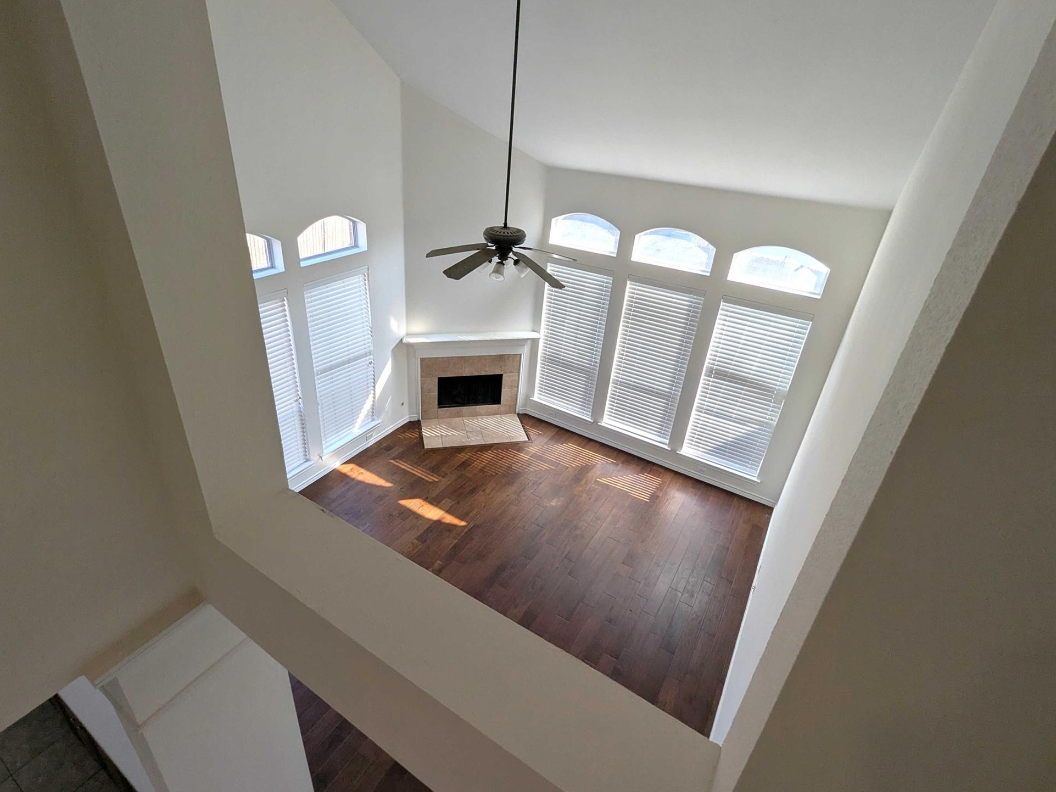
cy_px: 378
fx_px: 519
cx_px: 497
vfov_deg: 74.7
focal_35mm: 17
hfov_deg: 90.9
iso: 46
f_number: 2.2
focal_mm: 2.35
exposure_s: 1/168
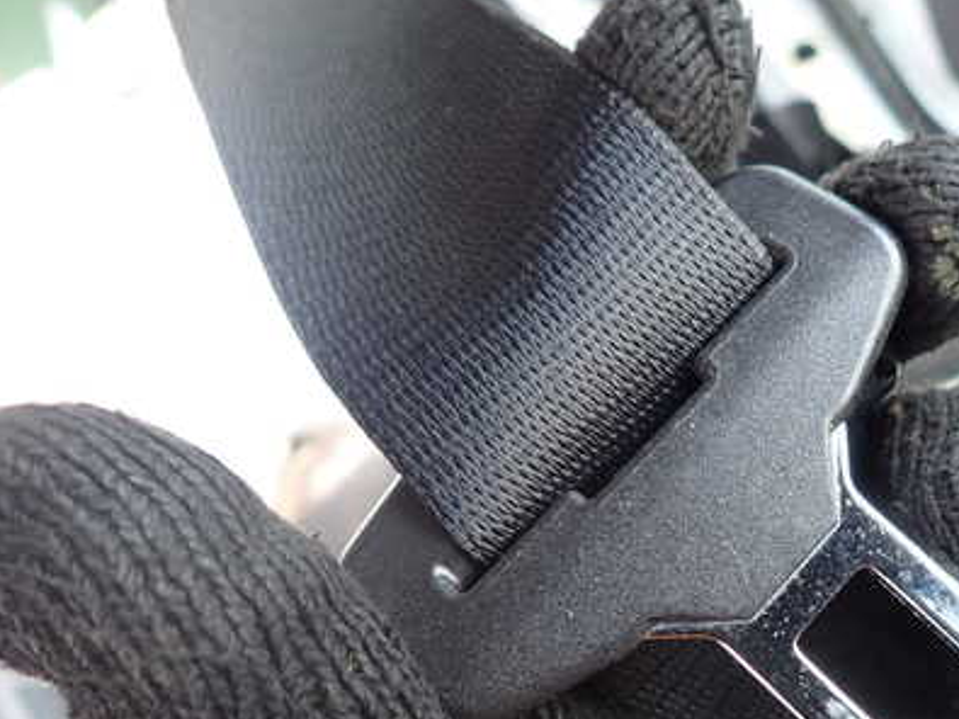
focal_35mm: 38
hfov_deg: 47.7
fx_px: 1052
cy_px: 440
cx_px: 685
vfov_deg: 37.5
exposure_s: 1/60
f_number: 2
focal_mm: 4.5
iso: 100
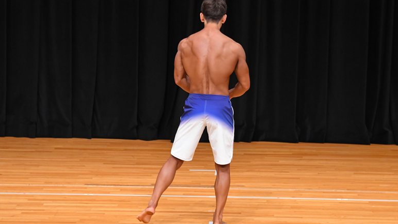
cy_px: 109
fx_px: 2998
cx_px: 200
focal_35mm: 284
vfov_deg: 4.3
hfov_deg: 7.6
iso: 4000
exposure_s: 1/400
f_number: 5.6
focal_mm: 180
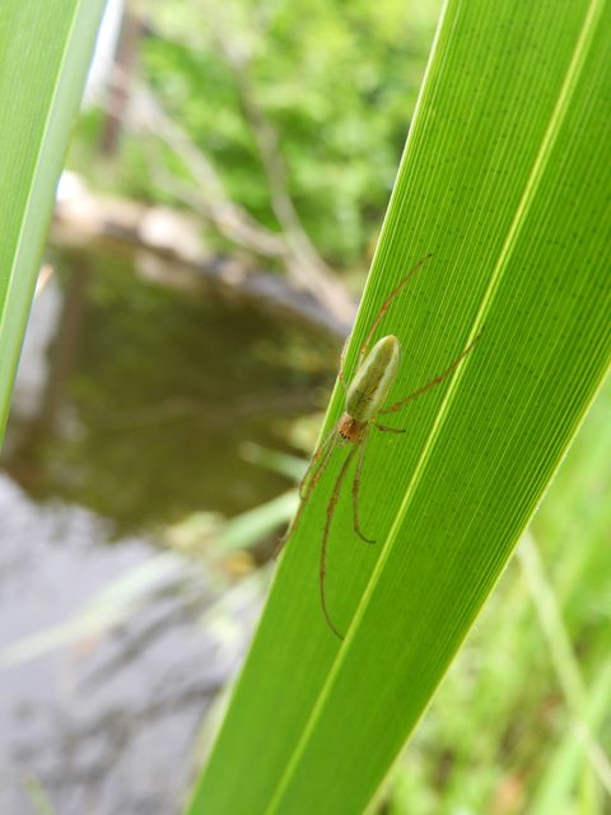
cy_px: 408
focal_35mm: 30
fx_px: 706
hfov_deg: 46.8
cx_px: 306
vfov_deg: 60.0
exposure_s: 1/50
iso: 100
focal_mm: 5.4
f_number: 3.5
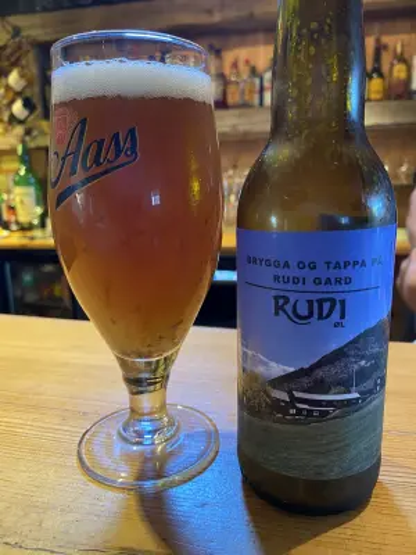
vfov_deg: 67.3
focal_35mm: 26
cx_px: 208
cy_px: 278
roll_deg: +0.3
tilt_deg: -11.9
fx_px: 417
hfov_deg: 53.1
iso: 400
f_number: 1.8
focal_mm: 4.25
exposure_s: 1/50
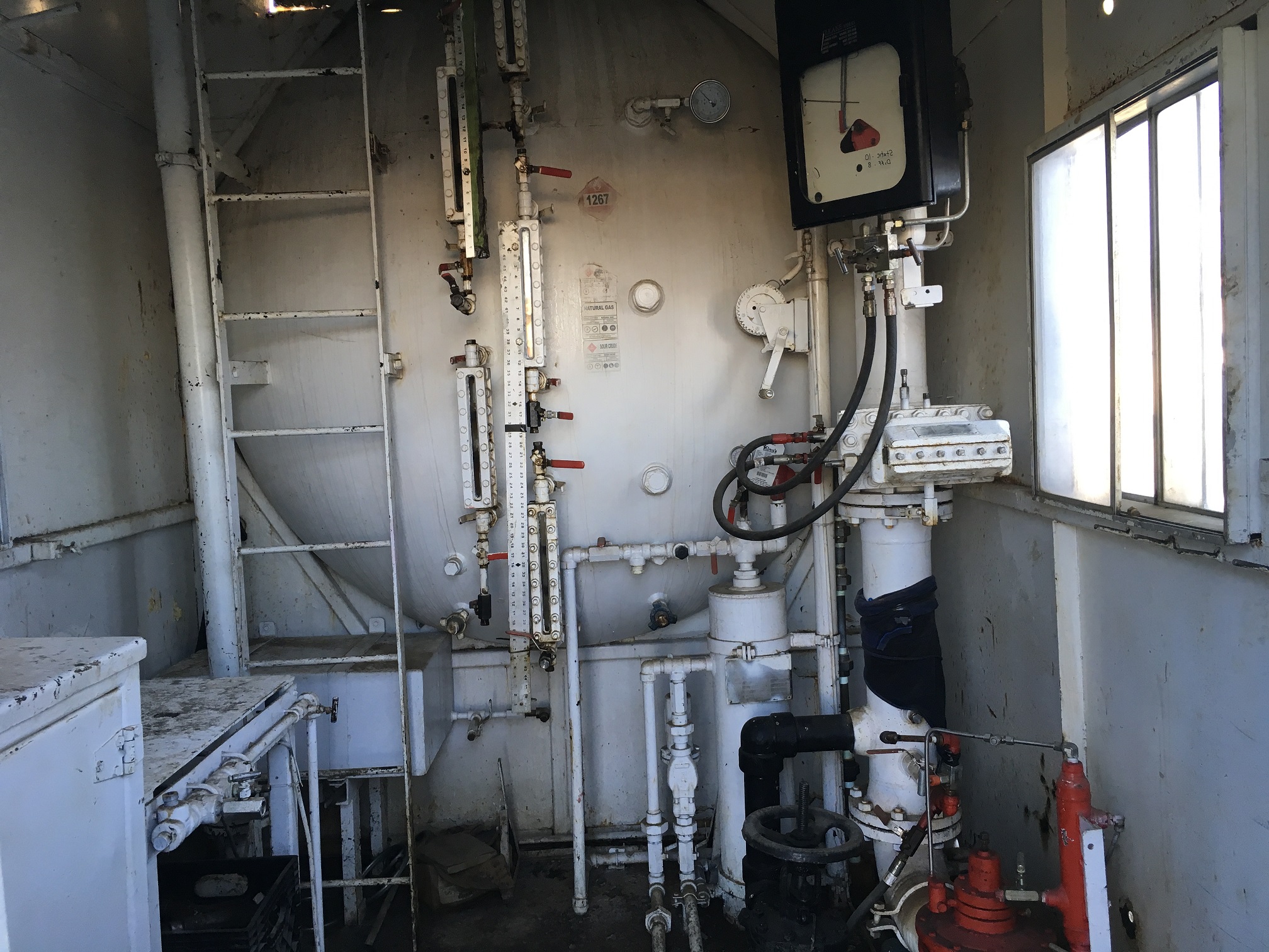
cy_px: 476
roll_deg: +2.1
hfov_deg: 61.7
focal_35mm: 29
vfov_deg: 48.2
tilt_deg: -2.7
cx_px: 634
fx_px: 1063
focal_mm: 4.15
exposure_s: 1/30
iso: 25
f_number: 2.2
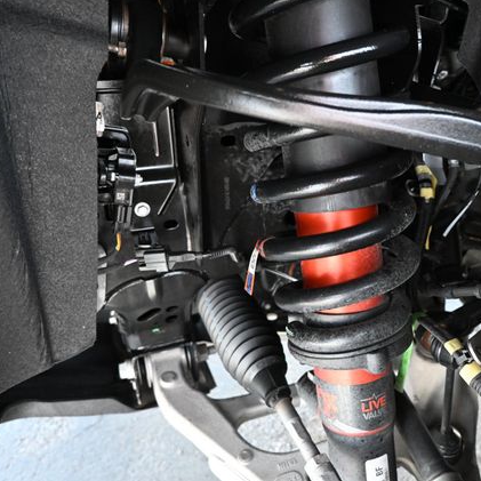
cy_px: 239
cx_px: 303
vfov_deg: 52.5
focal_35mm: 31
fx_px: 487
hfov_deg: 51.9
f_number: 3.5
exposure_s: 1/125
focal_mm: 16
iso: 2800
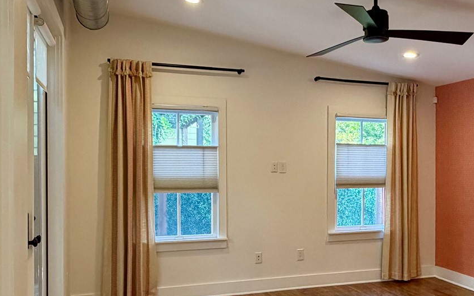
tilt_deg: -0.5
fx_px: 465
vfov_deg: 35.3
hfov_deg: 53.4
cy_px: 174
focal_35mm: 36
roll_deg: -0.8
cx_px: 299
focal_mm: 2.22
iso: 250
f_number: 2.2
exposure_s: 1/120
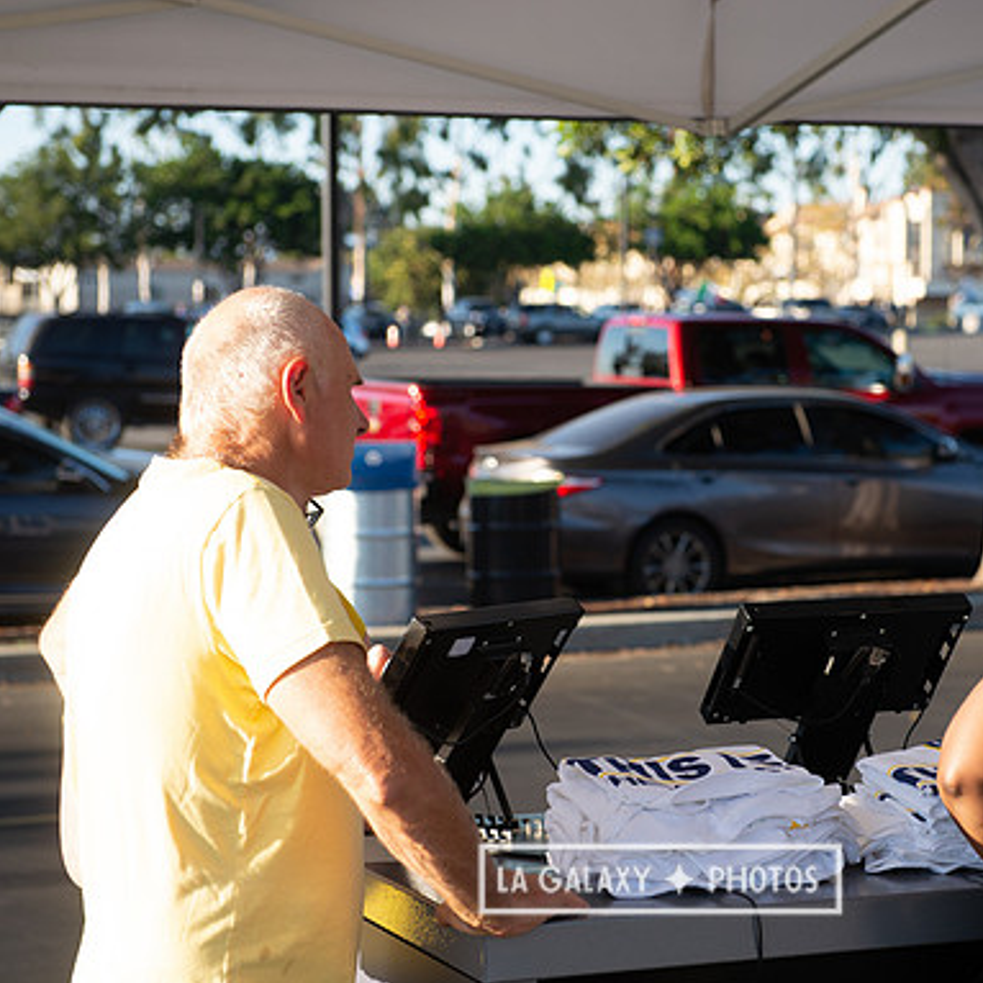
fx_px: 2892
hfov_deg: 19.2
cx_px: 660
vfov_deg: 19.3
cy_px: 494
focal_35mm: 90
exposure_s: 1/640
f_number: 4.5
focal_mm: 70
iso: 250
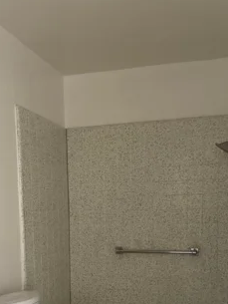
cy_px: 245
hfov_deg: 32.8
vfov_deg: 41.0
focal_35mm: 44
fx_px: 386
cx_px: 95
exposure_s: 1/60
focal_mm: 6.76
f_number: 1.78
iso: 800
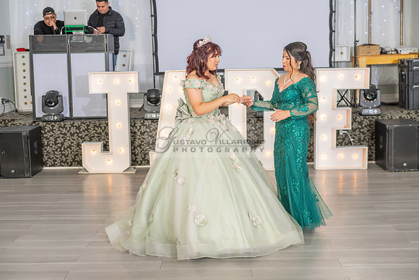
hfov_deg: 35.6
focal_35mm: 56
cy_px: 140
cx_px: 210
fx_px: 652
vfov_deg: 24.2
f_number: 3.5
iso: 500
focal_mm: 56
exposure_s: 1/160
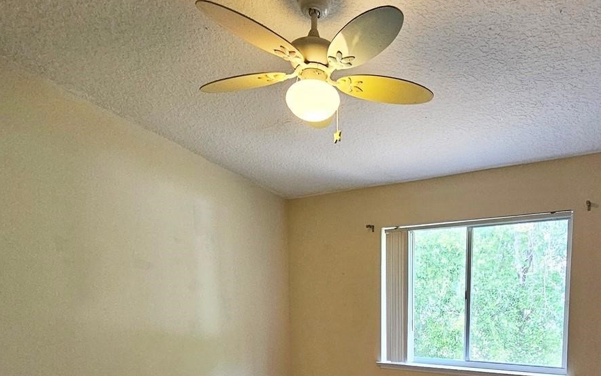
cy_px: 336
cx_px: 348
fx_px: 409
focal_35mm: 25
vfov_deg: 44.9
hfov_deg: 72.1
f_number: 2.2
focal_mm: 2.2
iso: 160
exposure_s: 1/60
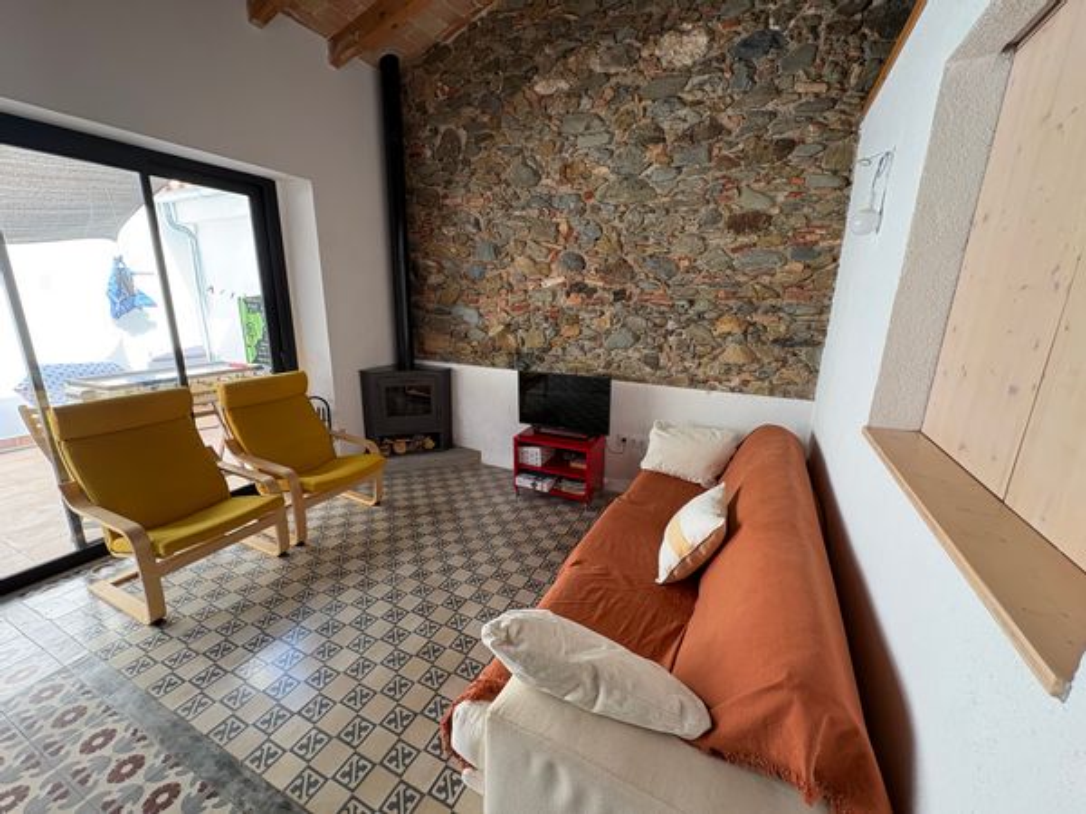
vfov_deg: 85.7
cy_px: 407
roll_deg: -0.8
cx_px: 543
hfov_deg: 102.1
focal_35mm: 14
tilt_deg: -12.9
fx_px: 439
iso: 80
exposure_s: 1/99
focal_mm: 2.22
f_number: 2.2
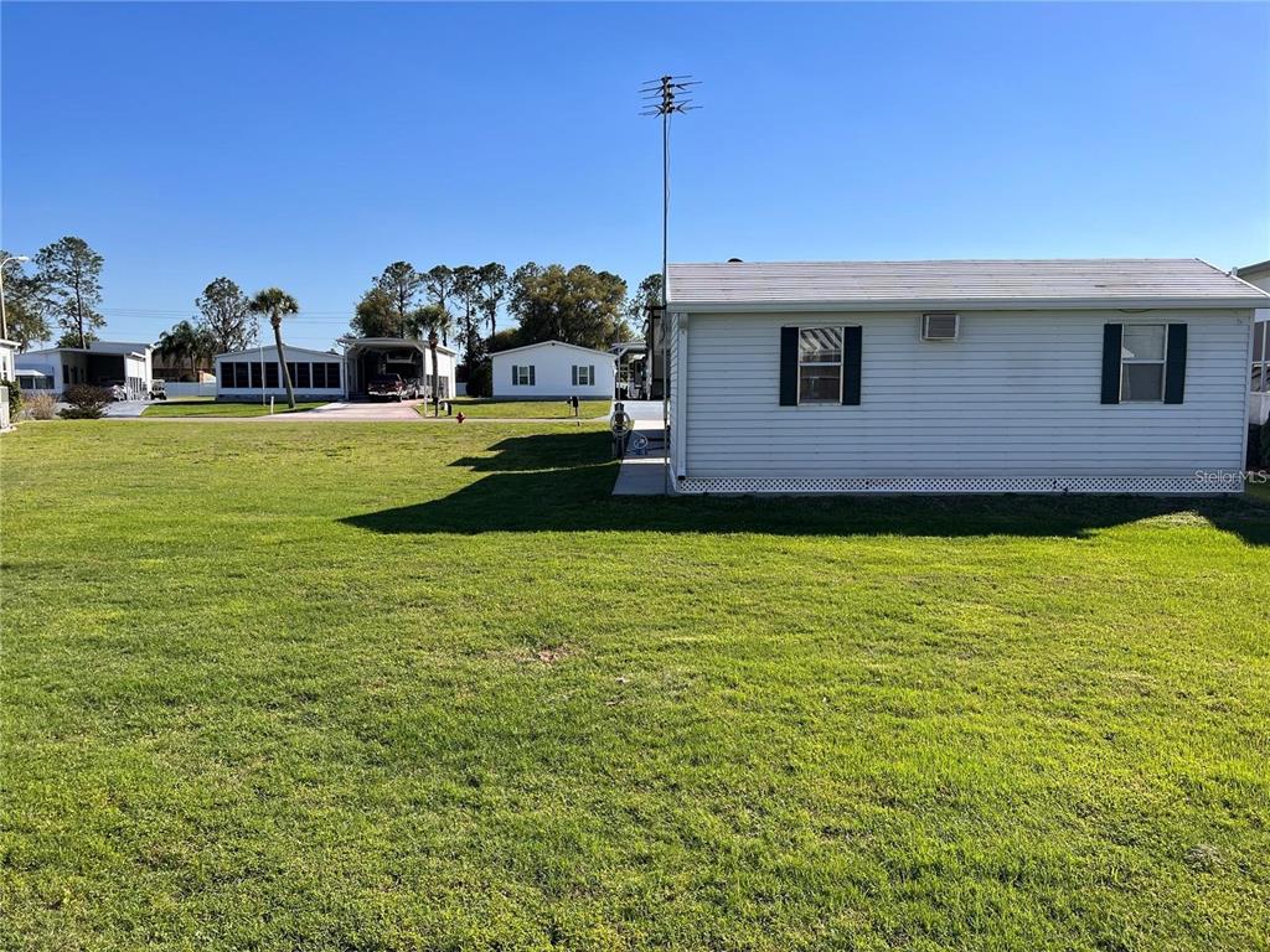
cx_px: 635
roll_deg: +0.0
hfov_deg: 67.3
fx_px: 954
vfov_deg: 53.1
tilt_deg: -5.2
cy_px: 476
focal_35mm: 26
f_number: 1.5
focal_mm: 5.7
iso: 50
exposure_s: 1/4831
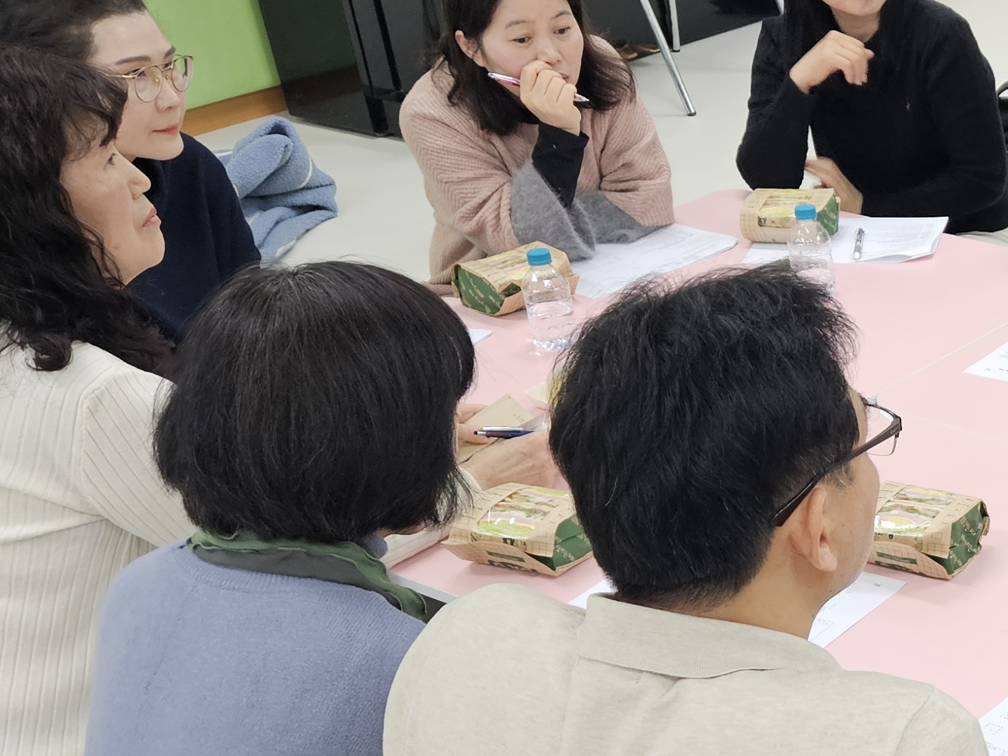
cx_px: 1210
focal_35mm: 64
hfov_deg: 26.8
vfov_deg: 22.6
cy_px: 597
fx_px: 1863
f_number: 1.8
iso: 125
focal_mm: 5.4
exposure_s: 1/120
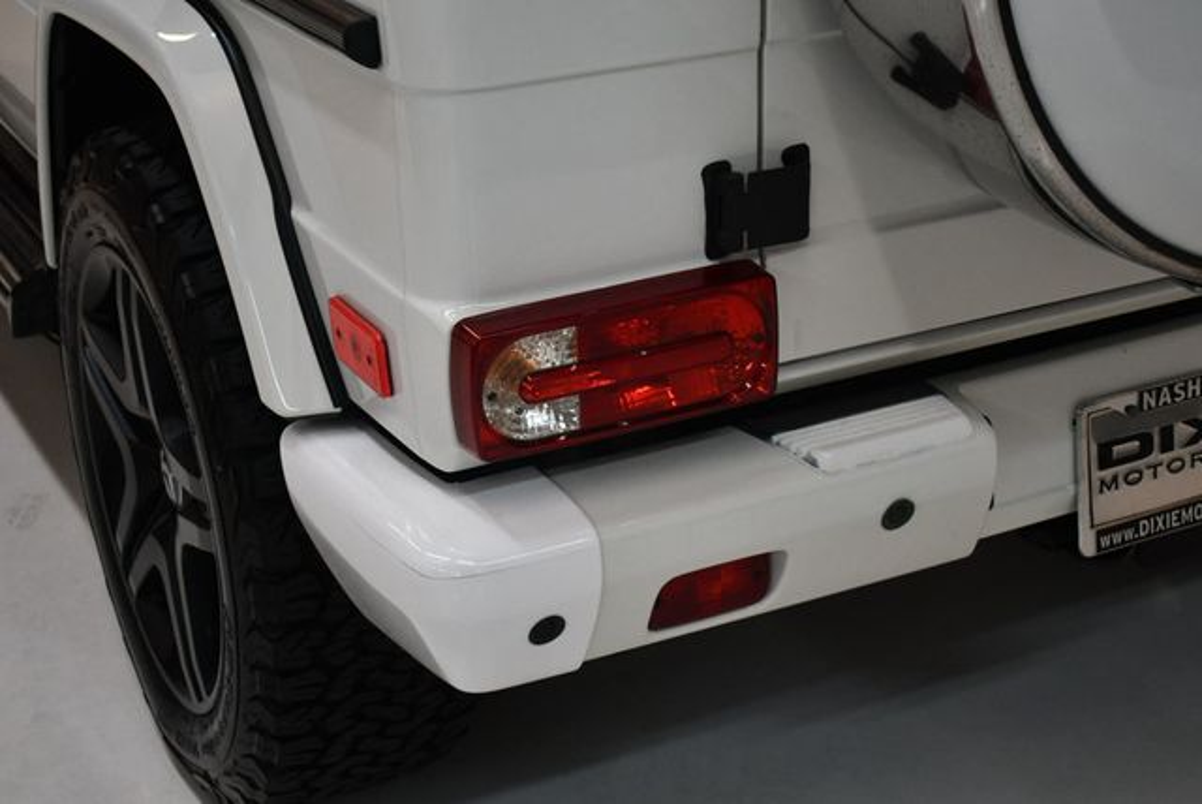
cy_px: 402
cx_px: 601
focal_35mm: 64
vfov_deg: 21.3
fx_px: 2139
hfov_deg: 31.4
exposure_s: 1/125
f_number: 4.5
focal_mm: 32
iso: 900
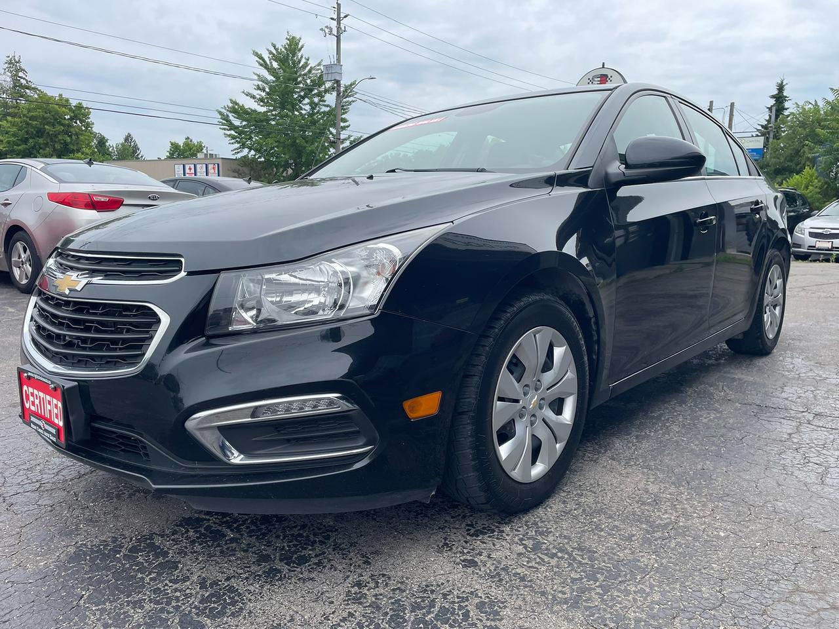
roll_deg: -1.8
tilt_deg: -10.1
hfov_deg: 67.3
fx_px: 630
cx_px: 420
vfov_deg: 53.1
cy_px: 314
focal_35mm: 26
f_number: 1.6
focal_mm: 4.2
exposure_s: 1/1416
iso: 32
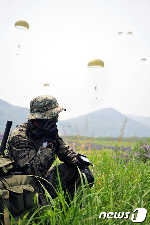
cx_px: 75
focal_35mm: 58
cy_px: 112
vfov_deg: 34.5
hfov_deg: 23.4
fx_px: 362
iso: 160
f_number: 5.6
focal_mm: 58
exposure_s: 1/500
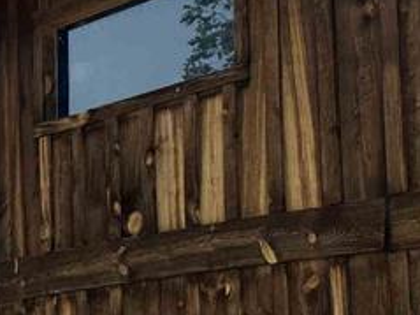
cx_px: -93
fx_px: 1249
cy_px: 262
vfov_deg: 14.3
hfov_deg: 18.1
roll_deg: -0.4
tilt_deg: +8.9
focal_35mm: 103
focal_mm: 6.76
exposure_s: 1/4673
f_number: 1.78
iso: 80
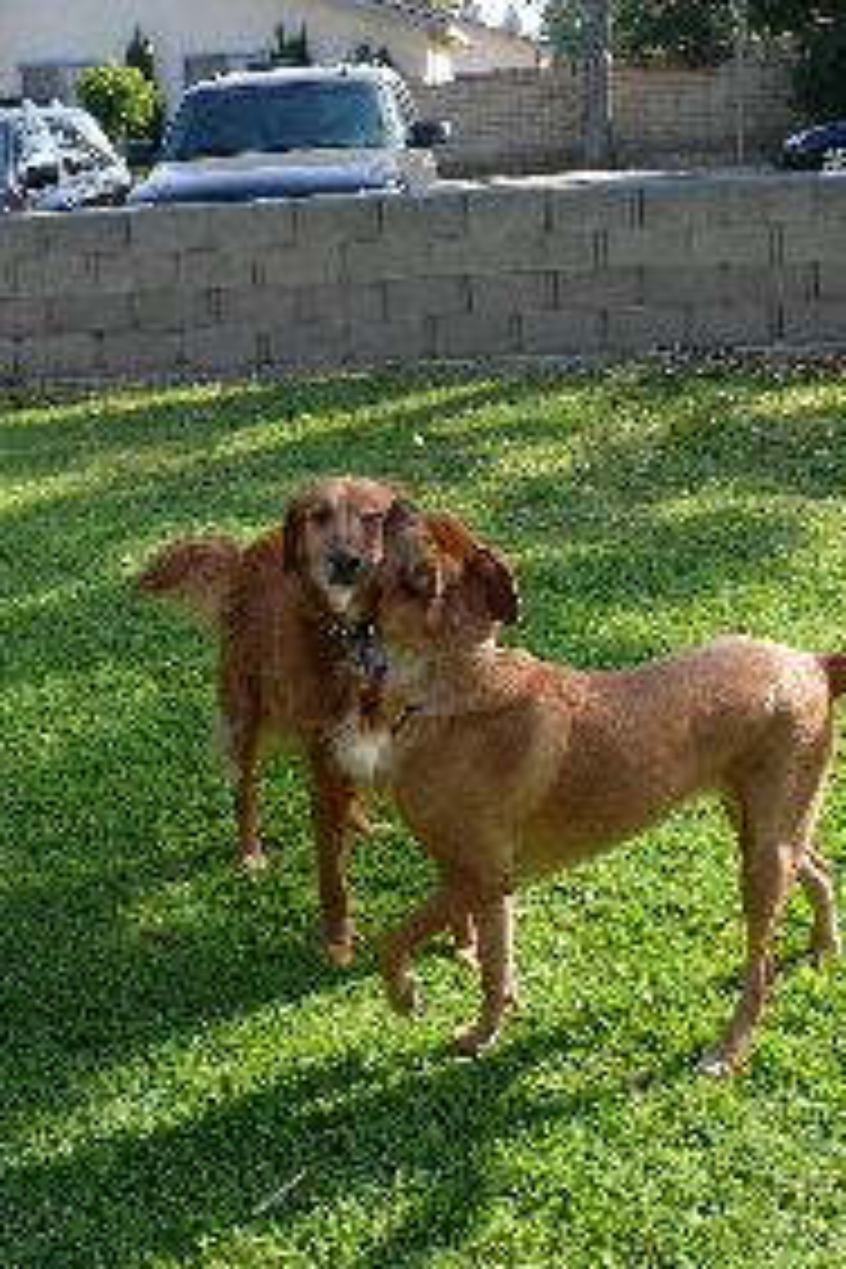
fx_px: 1727
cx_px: 346
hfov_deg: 27.5
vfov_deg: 40.3
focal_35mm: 49
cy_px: 637
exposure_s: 1/500
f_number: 2.8
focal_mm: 5.2
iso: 80
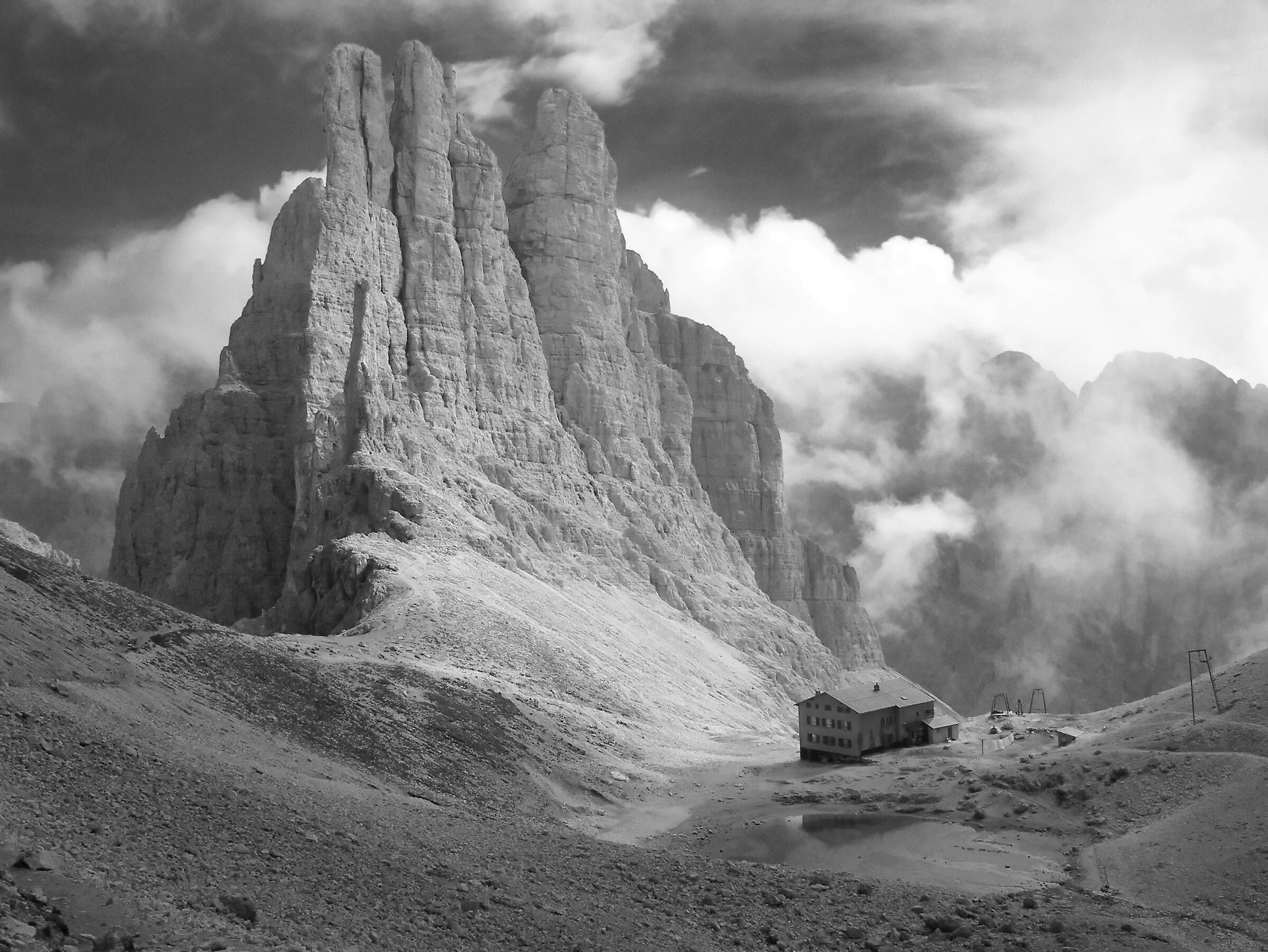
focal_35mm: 37
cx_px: 634
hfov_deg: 50.1
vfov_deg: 38.7
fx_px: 1356
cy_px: 476
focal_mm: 7.8
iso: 80
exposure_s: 1/320
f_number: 7.8
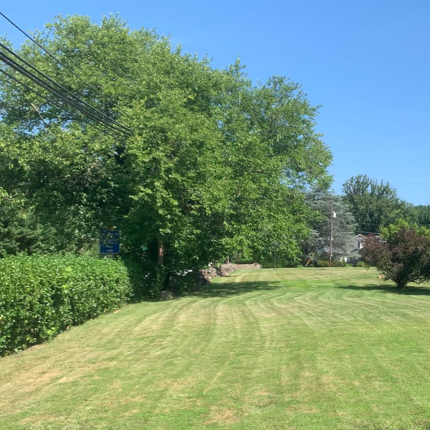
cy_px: 261
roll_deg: -0.9
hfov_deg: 34.1
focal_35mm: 48
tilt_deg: +1.7
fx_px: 675
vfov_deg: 35.2
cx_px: 352
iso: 25
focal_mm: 4.25
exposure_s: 1/1205
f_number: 1.8
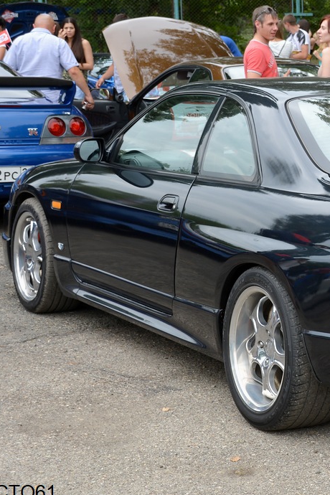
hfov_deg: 13.5
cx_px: 381
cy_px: 218
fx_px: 1361
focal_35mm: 99
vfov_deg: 20.6
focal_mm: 38
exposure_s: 1/200
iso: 200
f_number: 7.1
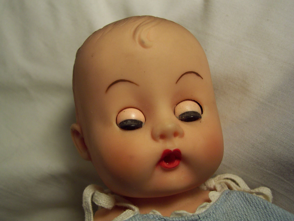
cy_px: 110
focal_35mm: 37
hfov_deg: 50.1
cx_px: 147
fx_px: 314
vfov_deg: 38.7
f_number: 2.8
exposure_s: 1/250
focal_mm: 5.6
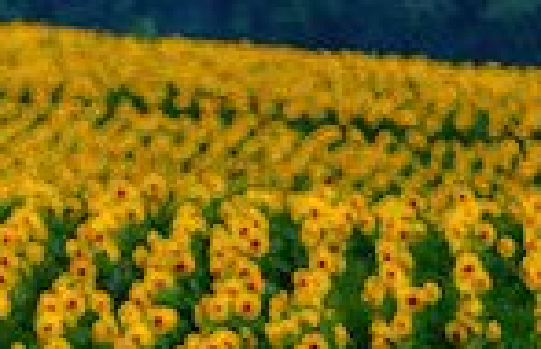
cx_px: -276
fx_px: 8619
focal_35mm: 579
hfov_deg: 3.6
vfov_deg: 2.3
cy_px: 612
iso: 100
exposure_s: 1/200
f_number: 2.8
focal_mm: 144
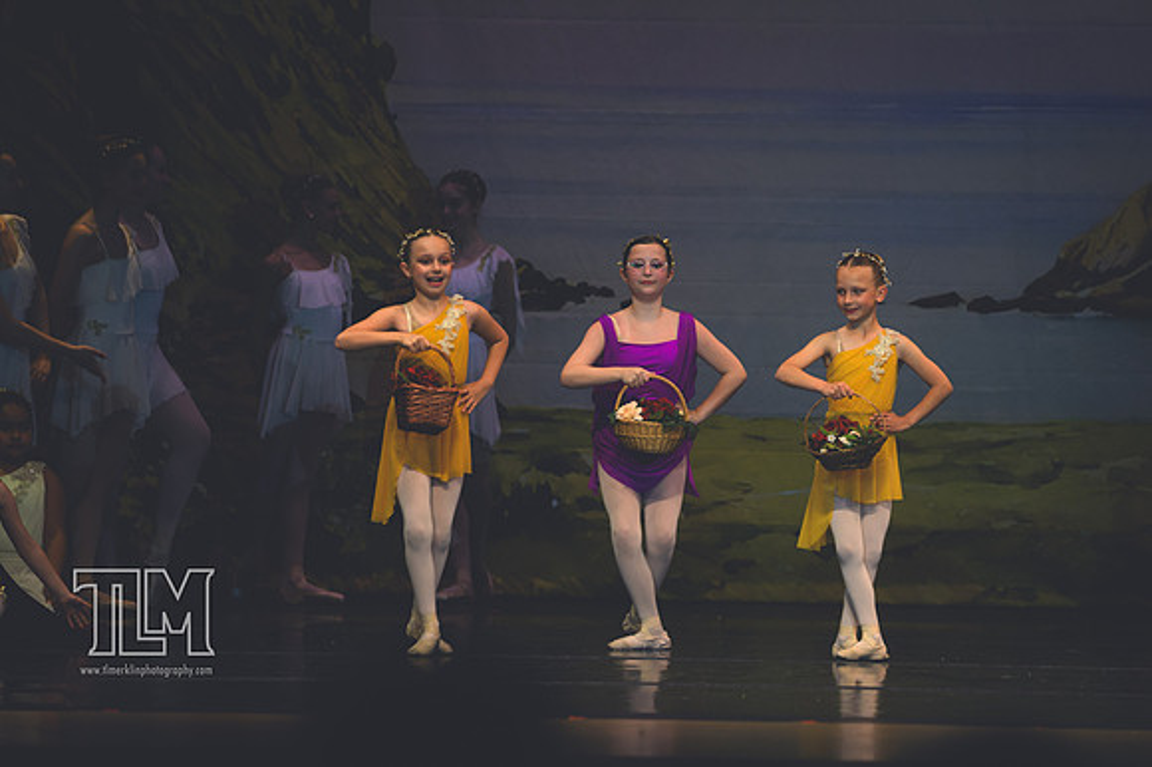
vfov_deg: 4.6
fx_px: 9594
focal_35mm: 300
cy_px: 384
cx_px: 576
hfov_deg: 6.9
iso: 640
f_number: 2.8
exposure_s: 1/500
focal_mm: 200
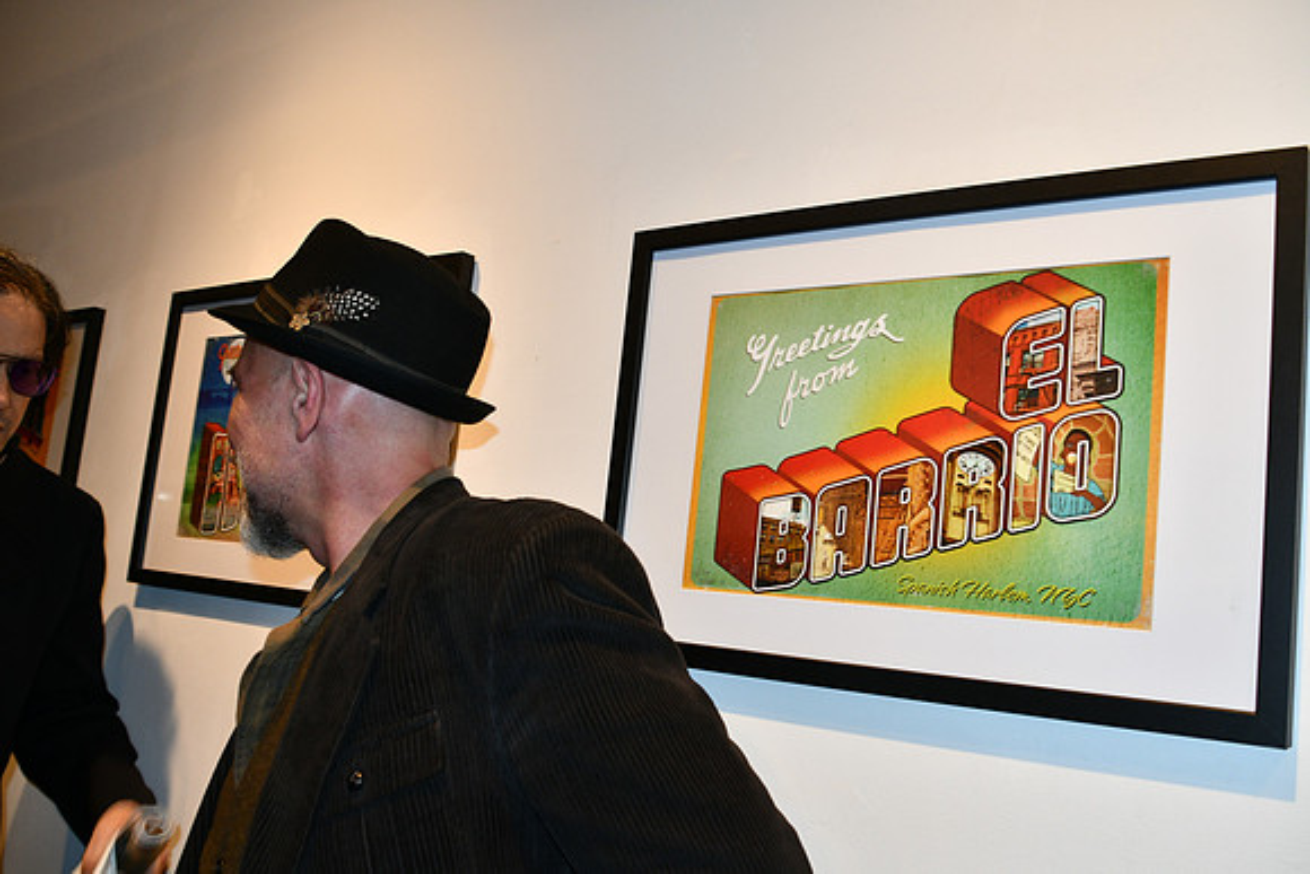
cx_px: 655
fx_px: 1201
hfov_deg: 57.2
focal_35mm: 33
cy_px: 437
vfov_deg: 40.0
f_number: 3.5
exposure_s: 1/60
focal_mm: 22
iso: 500
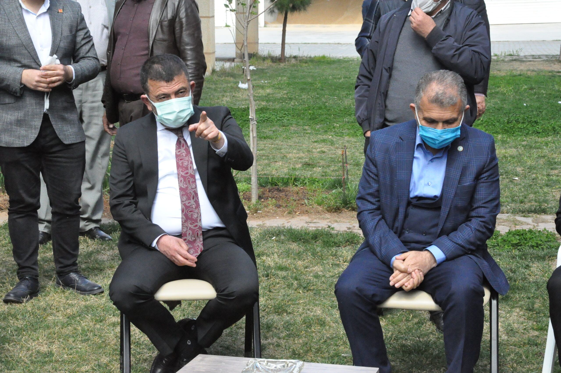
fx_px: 1214
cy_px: 186
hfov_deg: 26.0
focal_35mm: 78
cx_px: 280
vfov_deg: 17.4
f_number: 14
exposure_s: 1/800
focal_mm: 52
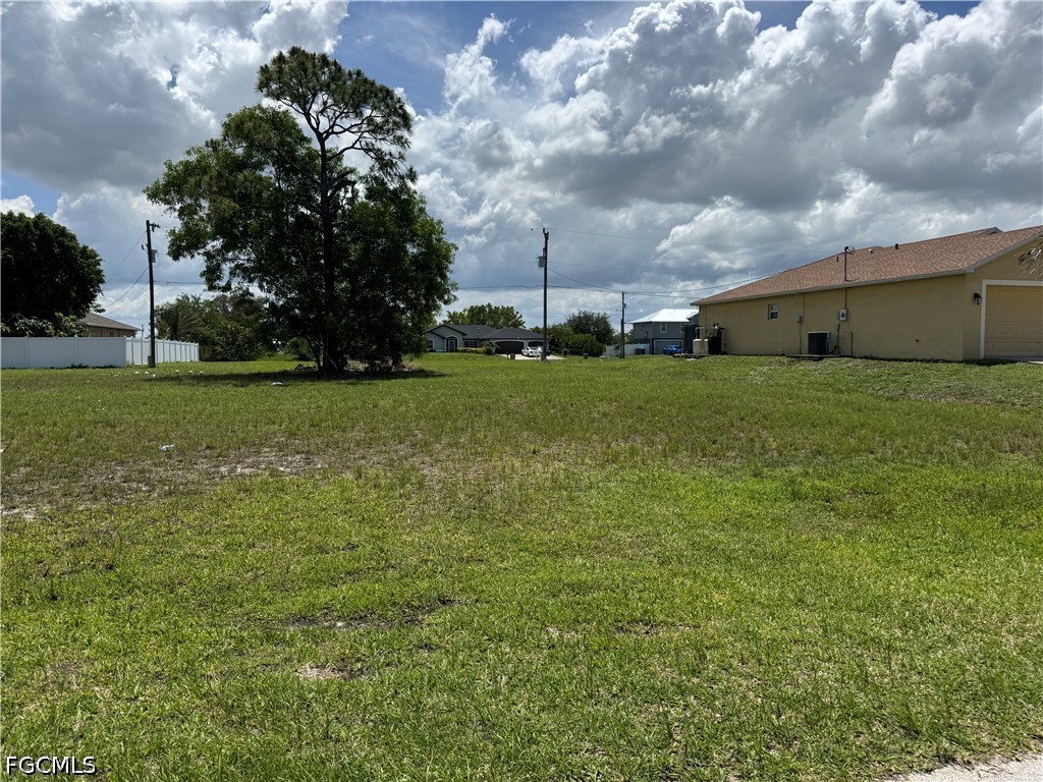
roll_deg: +0.6
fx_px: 723
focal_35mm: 24
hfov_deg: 71.6
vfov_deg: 56.8
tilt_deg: -3.3
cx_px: 522
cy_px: 391
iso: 80
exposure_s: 1/7937
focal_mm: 6.76
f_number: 1.78
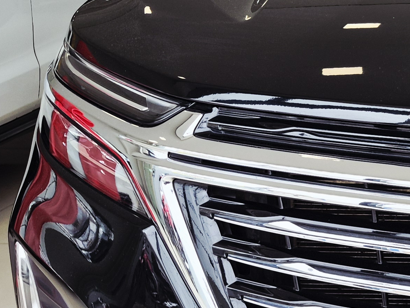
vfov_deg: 18.9
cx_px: 530
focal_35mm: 78
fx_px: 924
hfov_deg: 22.4
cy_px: 137
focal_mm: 5.4
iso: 25
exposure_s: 1/120
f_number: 1.8
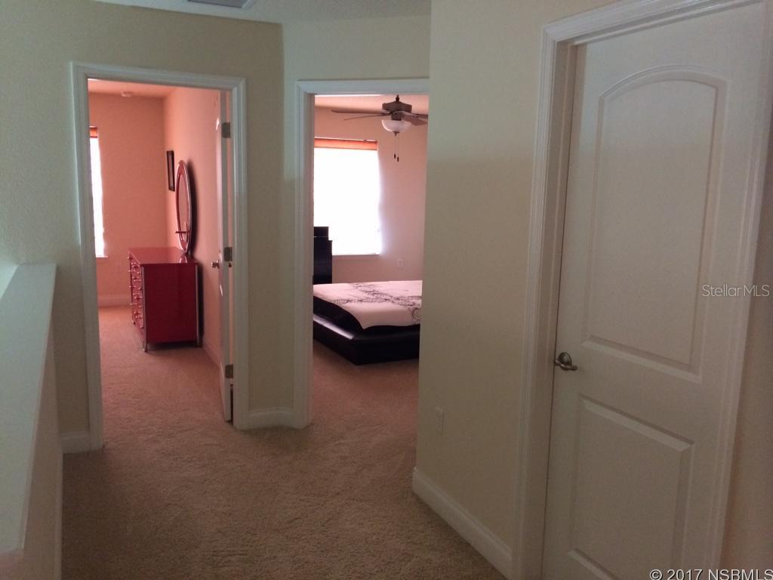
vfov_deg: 48.2
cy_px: 290
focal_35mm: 29
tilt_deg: -10.2
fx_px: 648
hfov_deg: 61.7
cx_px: 386
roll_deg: -1.0
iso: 320
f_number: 2.2
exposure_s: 1/30
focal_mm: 4.15
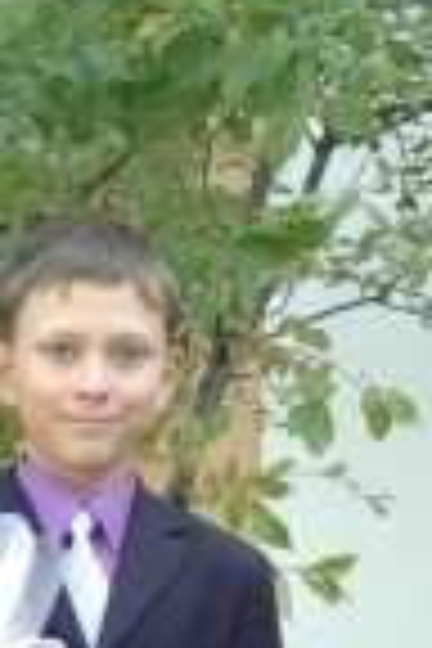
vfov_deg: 15.6
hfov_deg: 10.6
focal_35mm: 126
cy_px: 801
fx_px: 2260
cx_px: -194
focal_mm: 27
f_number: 5.6
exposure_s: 1/125
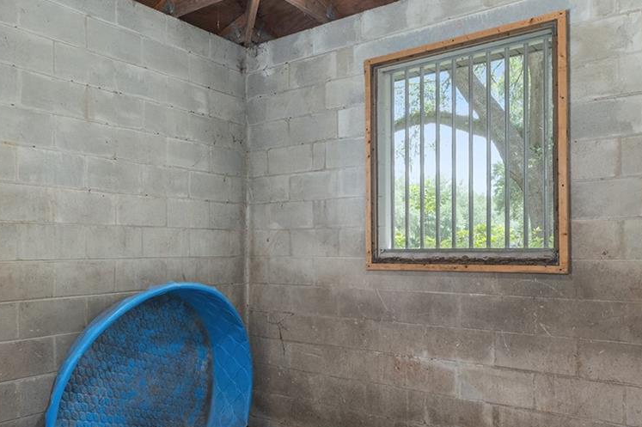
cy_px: 224
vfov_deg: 43.5
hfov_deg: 61.3
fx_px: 535
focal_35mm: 30
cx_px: 249
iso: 800
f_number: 8
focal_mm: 14
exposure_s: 1/3
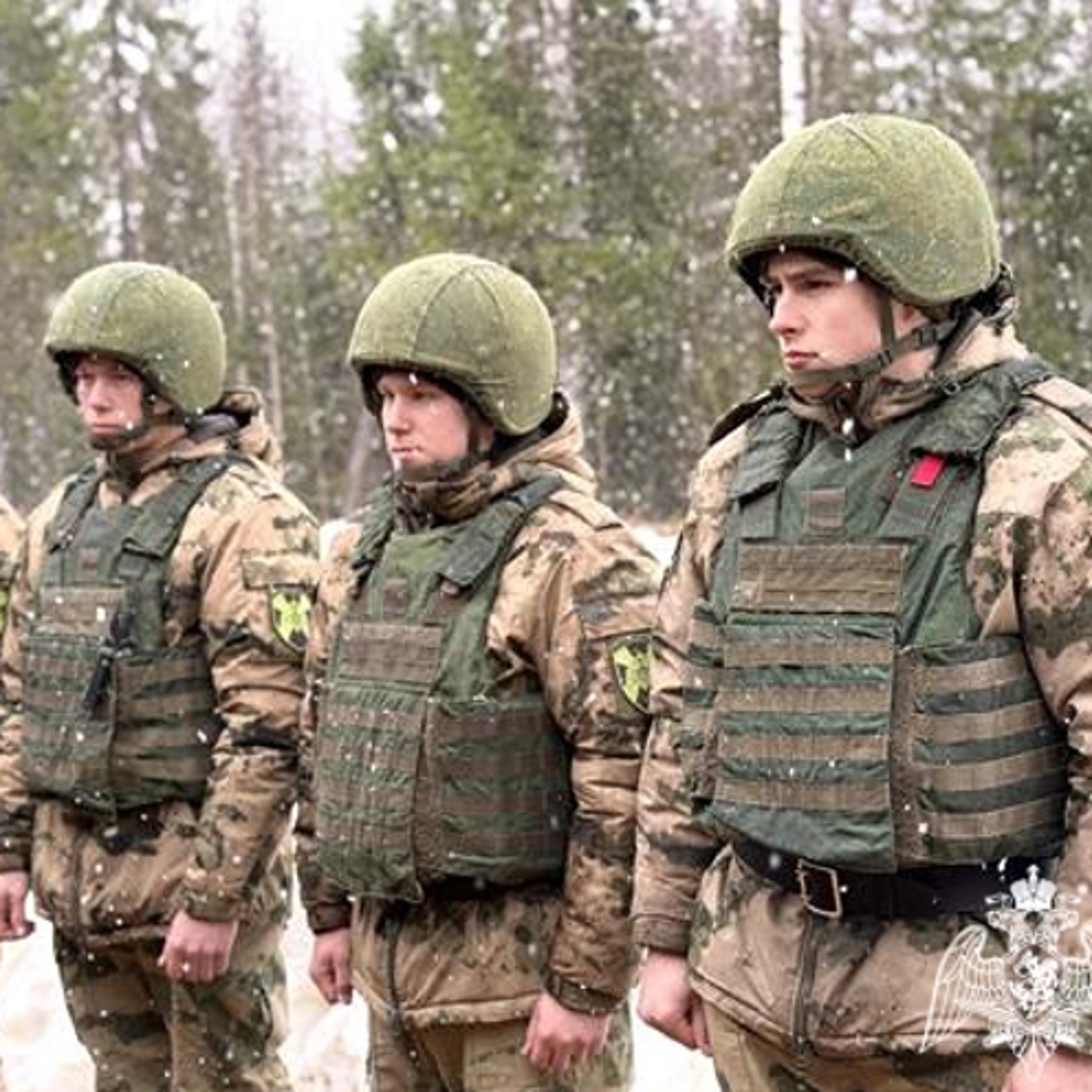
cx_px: 434
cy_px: 548
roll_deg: +2.3
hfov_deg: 30.0
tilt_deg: -3.5
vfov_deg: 30.0
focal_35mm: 57
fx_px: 2034
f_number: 1.78
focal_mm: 6.76
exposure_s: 1/452
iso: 100
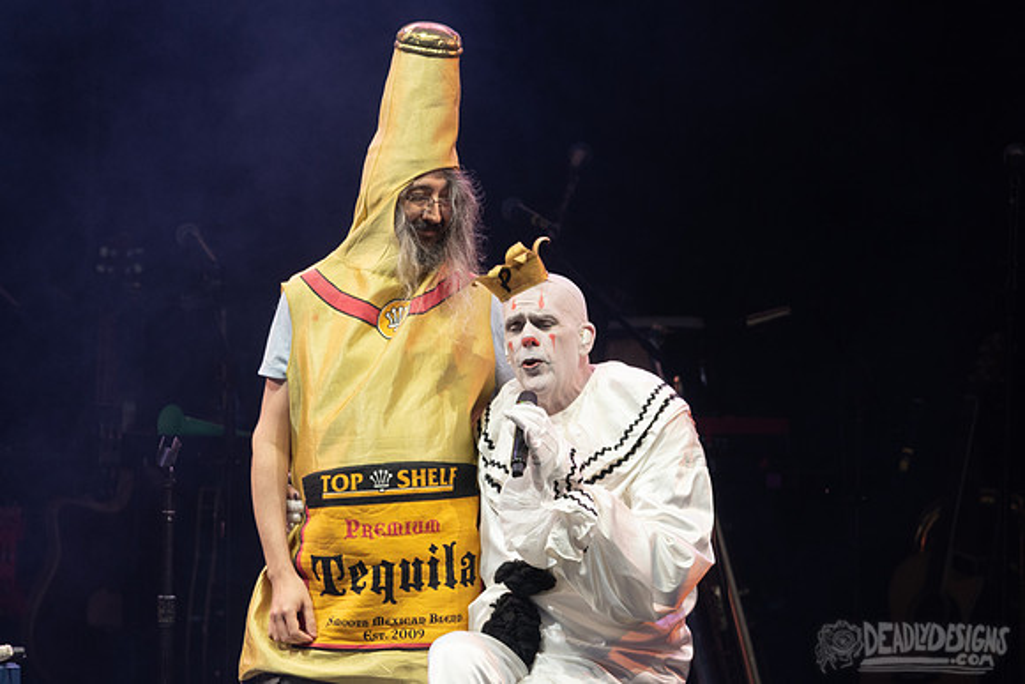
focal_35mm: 785
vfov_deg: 1.8
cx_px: 425
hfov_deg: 2.6
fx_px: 22344
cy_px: 356
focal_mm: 600
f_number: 6.3
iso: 640
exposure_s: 1/320
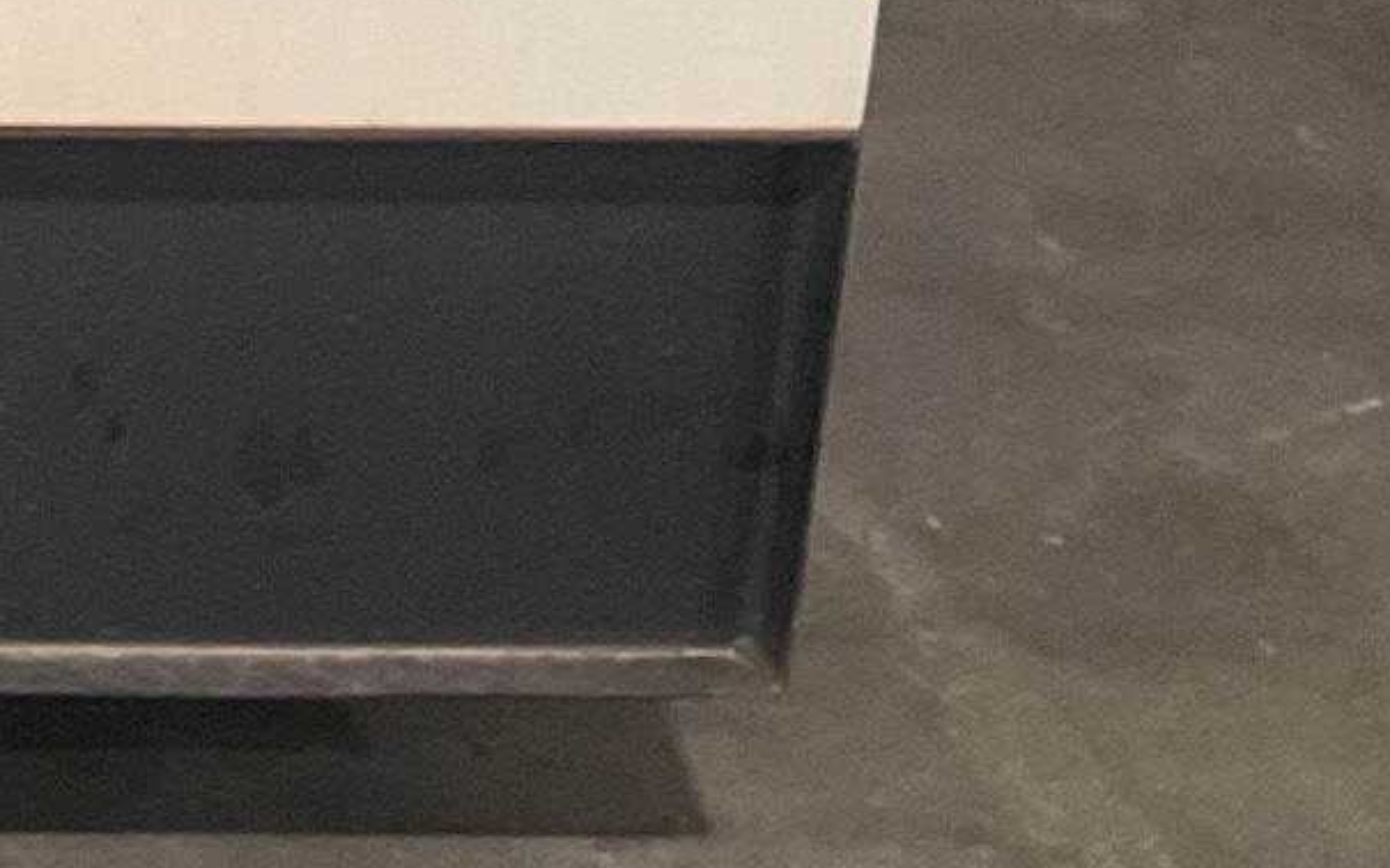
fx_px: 4924
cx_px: -1250
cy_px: -510
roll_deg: +0.3
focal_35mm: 130
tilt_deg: -16.0
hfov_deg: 14.0
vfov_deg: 9.7
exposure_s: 1/50
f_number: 1.8
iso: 100
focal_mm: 3
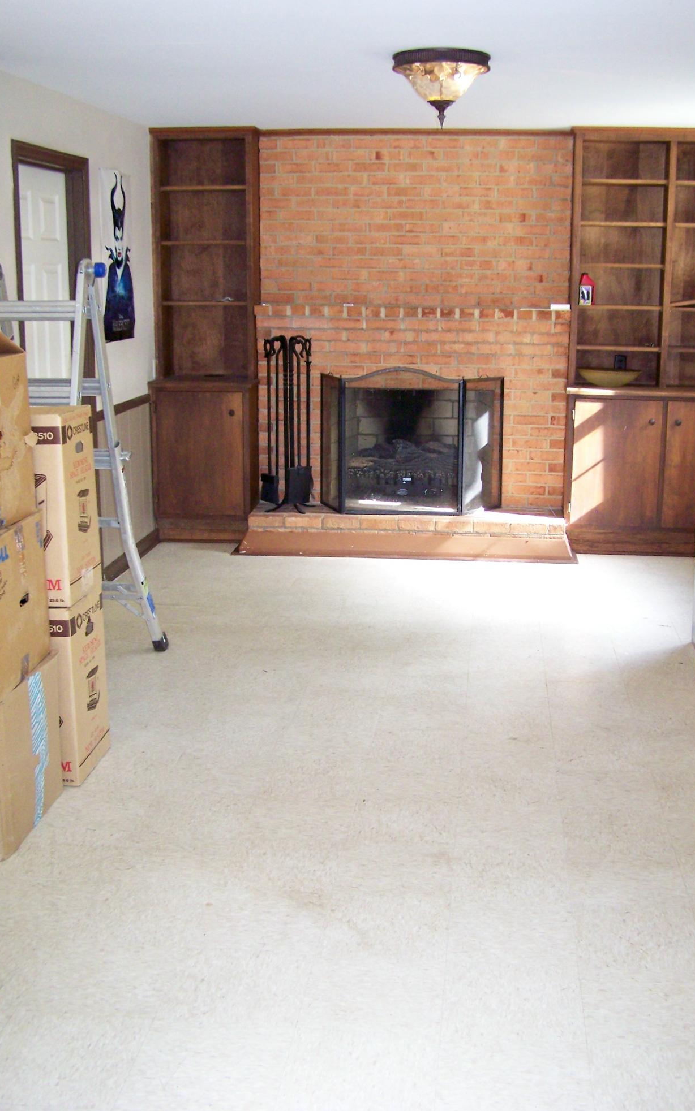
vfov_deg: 48.2
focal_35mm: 41
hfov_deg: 31.2
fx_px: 1243
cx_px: 421
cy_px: 547
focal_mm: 6.3
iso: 160
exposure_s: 1/30
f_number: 2.8
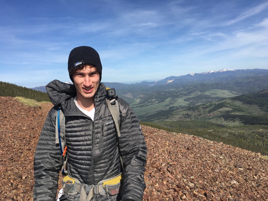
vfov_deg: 48.2
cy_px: 100
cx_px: 134
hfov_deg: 61.7
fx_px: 225
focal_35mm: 29
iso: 25
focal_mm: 4.15
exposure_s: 1/1637
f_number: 2.2
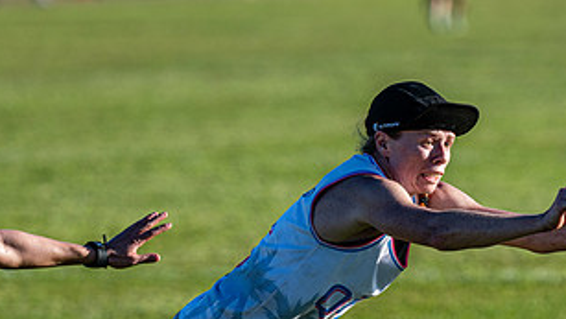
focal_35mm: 487
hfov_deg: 4.4
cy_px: 294
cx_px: 388
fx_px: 7312
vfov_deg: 2.5
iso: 100
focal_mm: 195
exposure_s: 1/2000
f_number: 3.2
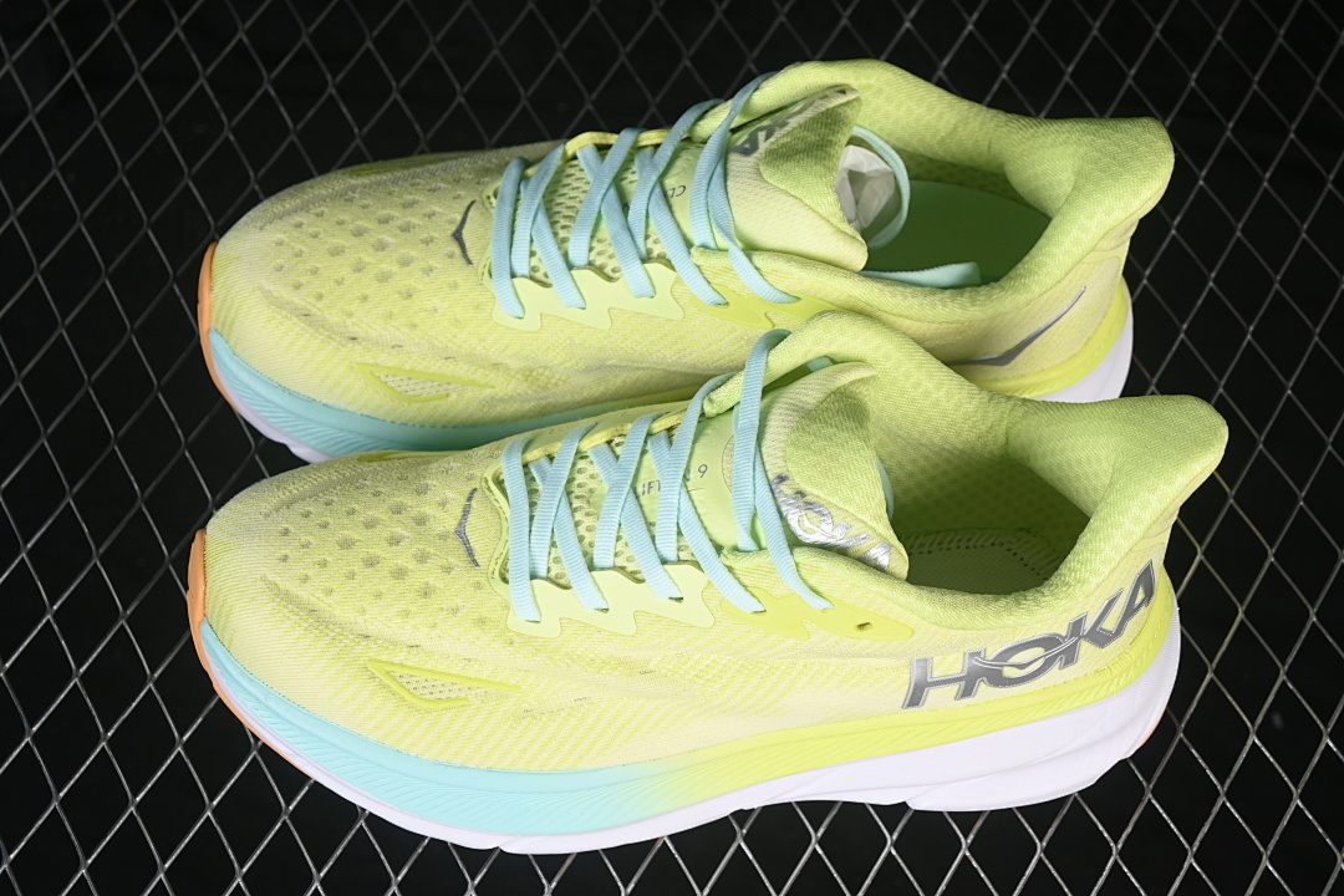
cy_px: 448
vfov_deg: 18.2
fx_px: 2800
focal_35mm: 75
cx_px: 672
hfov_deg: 27.0
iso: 160
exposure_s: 1/80
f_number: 7.1
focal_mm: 50
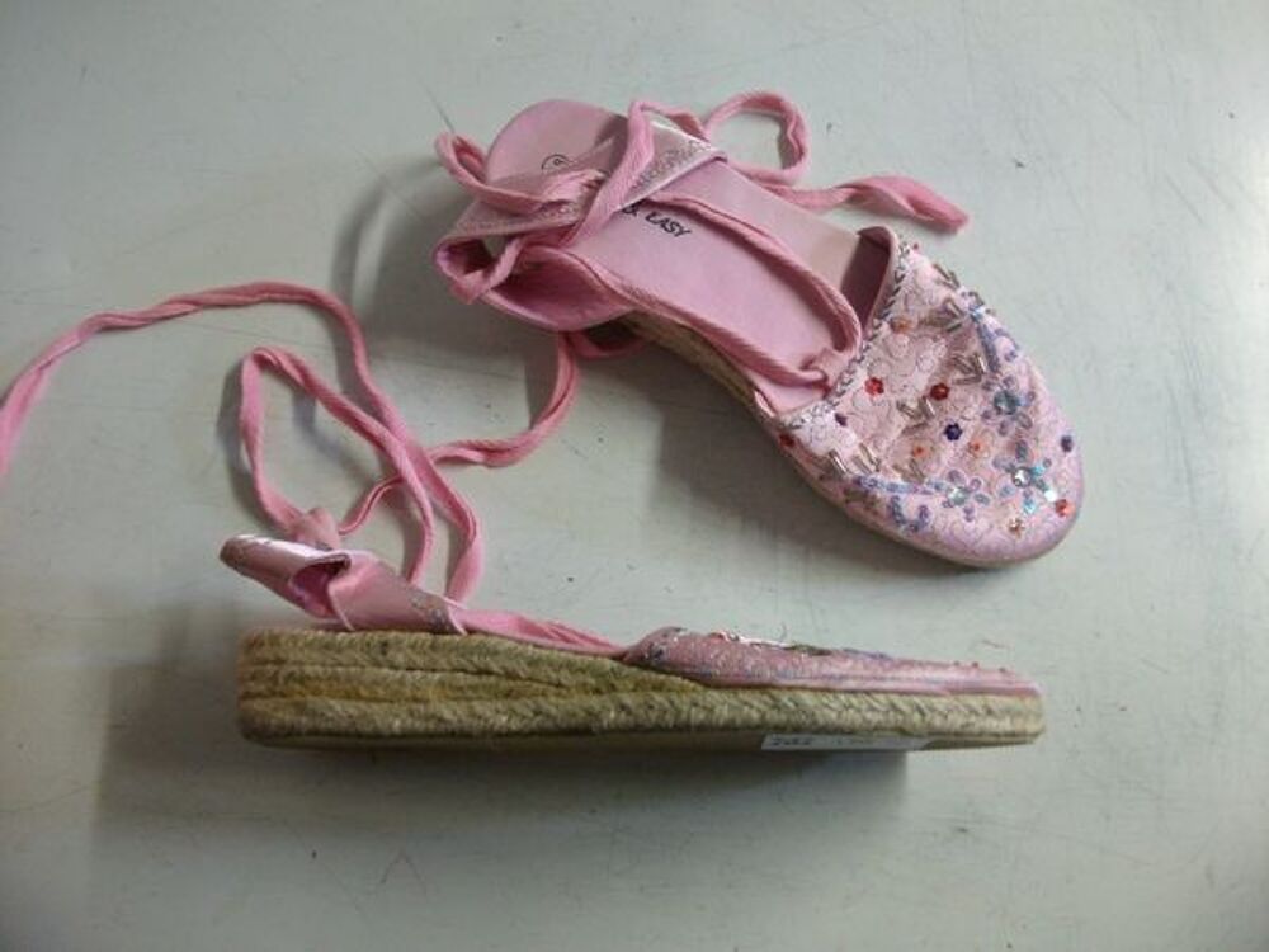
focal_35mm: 32
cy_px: 476
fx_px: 1173
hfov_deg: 56.8
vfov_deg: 44.2
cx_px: 634
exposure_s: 1/10.7
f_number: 2.9
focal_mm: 5.7
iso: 200
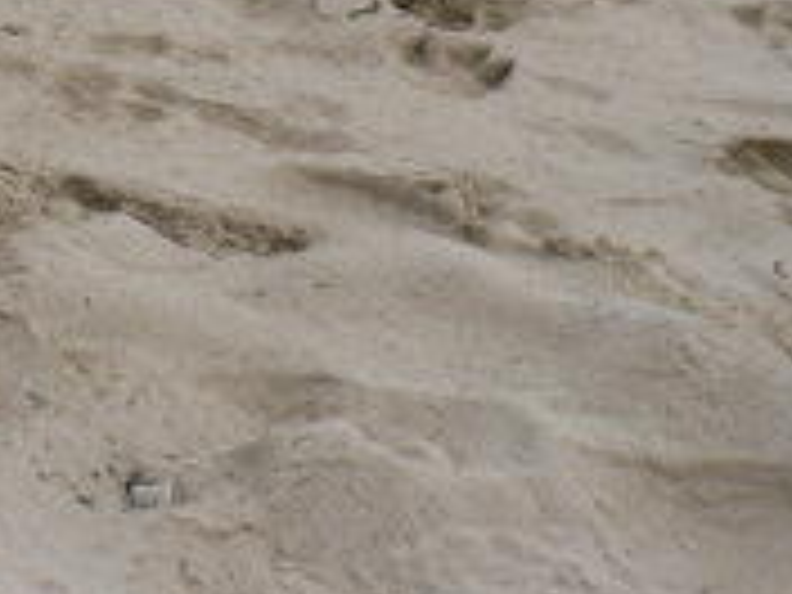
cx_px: -468
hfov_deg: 13.2
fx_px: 3203
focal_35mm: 140
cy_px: -382
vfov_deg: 10.1
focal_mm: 6.8
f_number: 6.1
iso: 64
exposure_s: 1/250
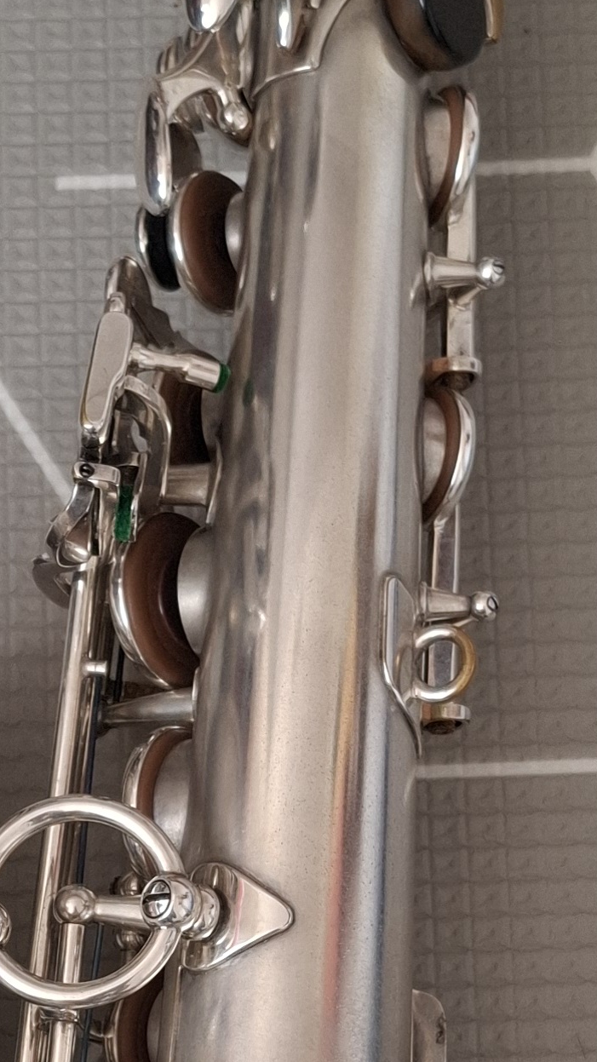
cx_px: 273
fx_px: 2309
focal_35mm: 82
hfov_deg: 14.7
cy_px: 928
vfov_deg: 25.2
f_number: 1.8
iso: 160
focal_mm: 5.54
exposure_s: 1/120
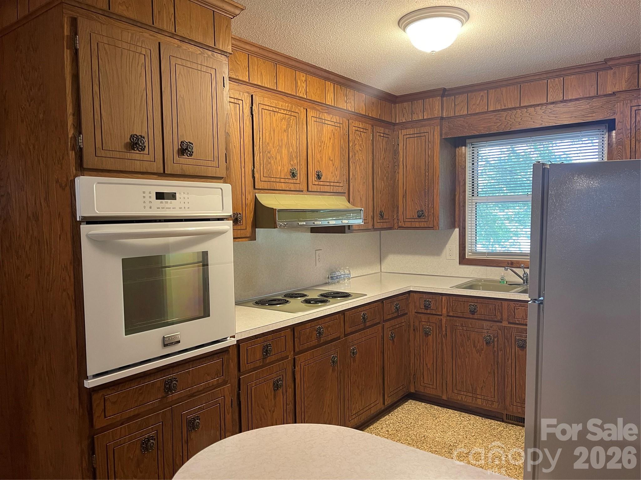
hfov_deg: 69.4
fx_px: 463
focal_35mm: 25
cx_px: 320
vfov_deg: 54.9
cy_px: 240
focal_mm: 5.1
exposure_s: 1/60
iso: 400
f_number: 1.6
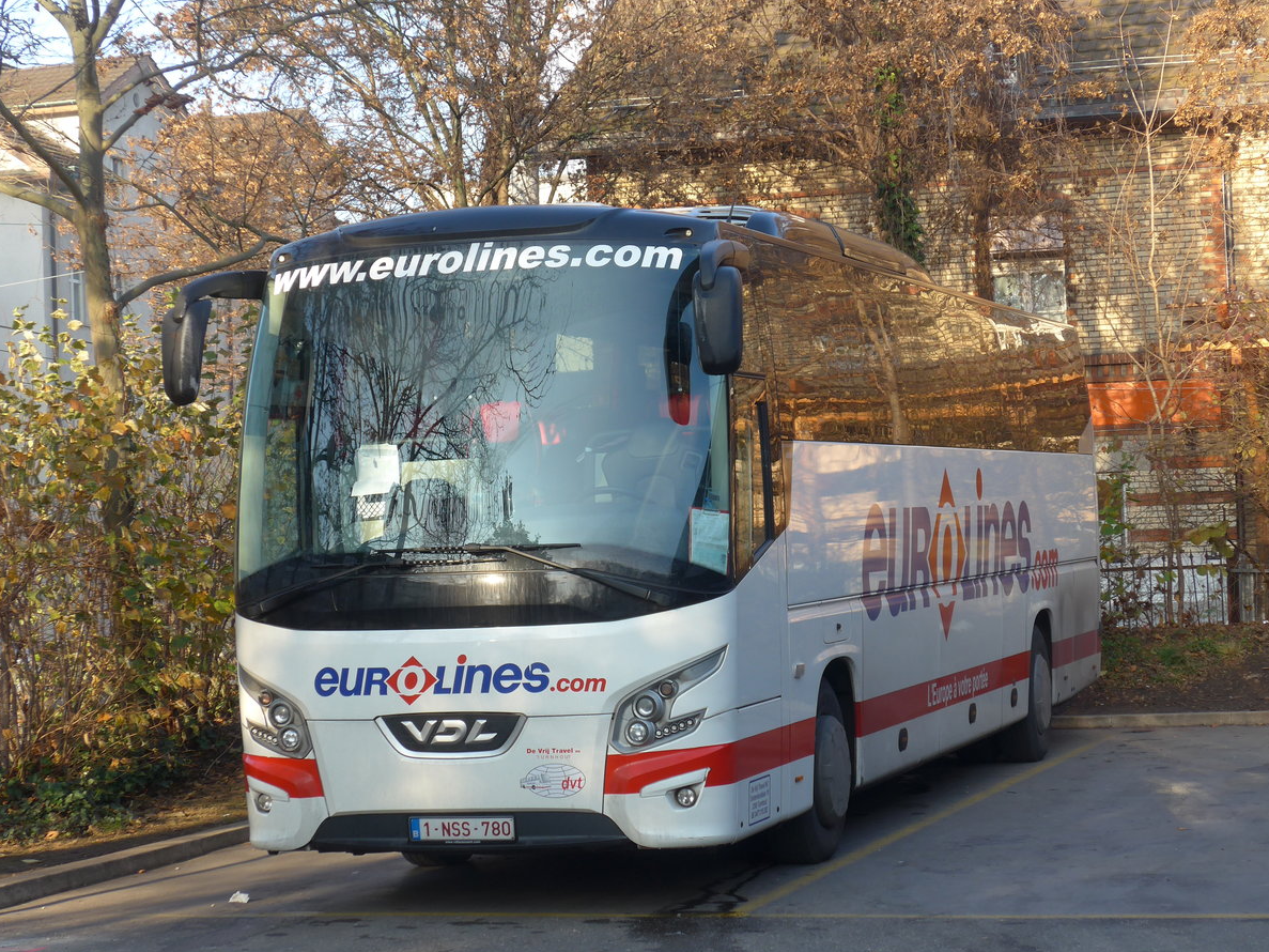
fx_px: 3336
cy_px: 477
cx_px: 635
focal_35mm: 91
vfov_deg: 16.2
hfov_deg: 21.5
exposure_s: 1/100
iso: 80
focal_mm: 18
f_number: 4.6
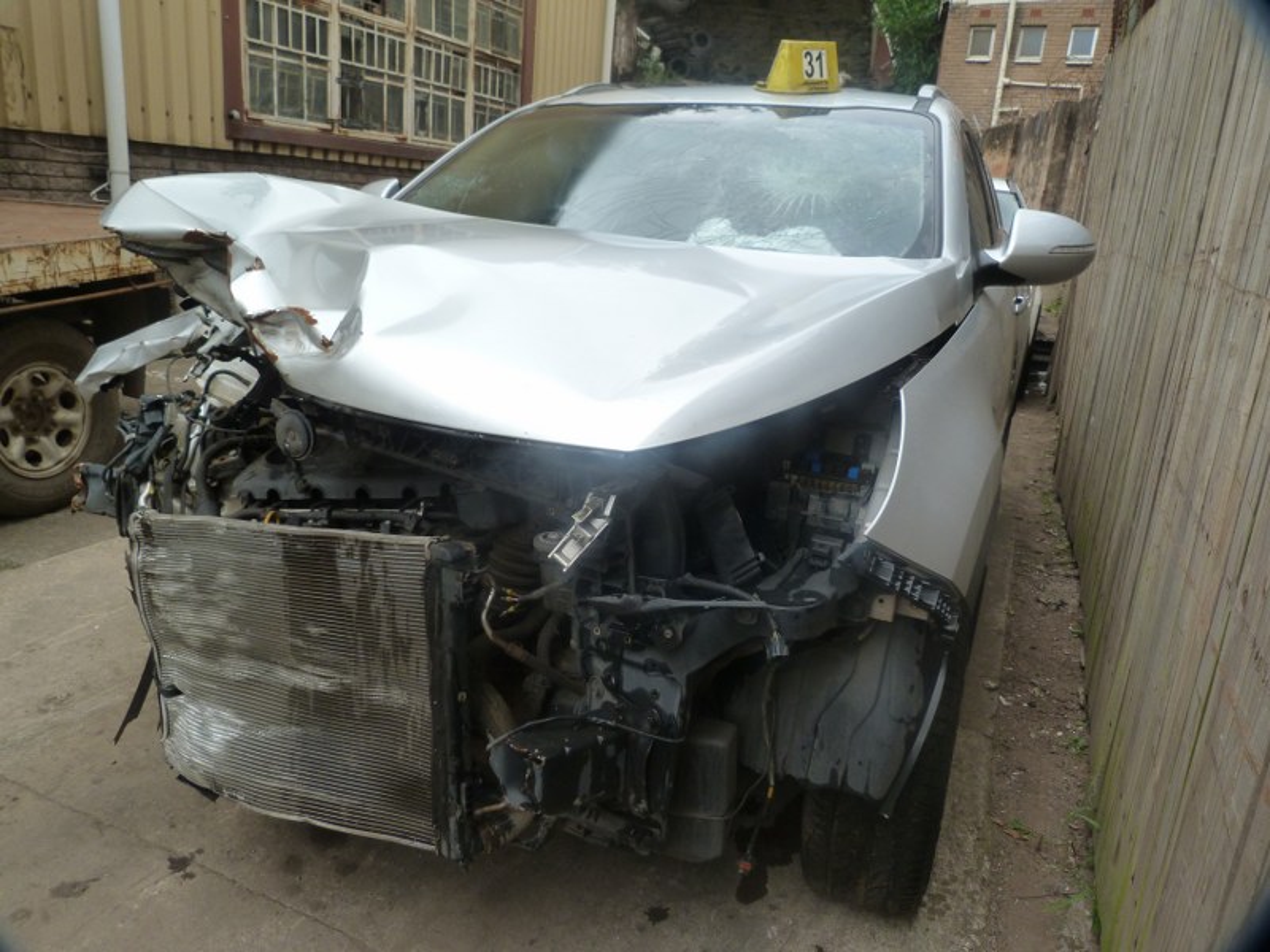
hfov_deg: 69.4
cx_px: 635
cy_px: 476
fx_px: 917
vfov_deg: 54.9
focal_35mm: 25
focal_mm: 4.5
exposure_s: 1/200
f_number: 4
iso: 125
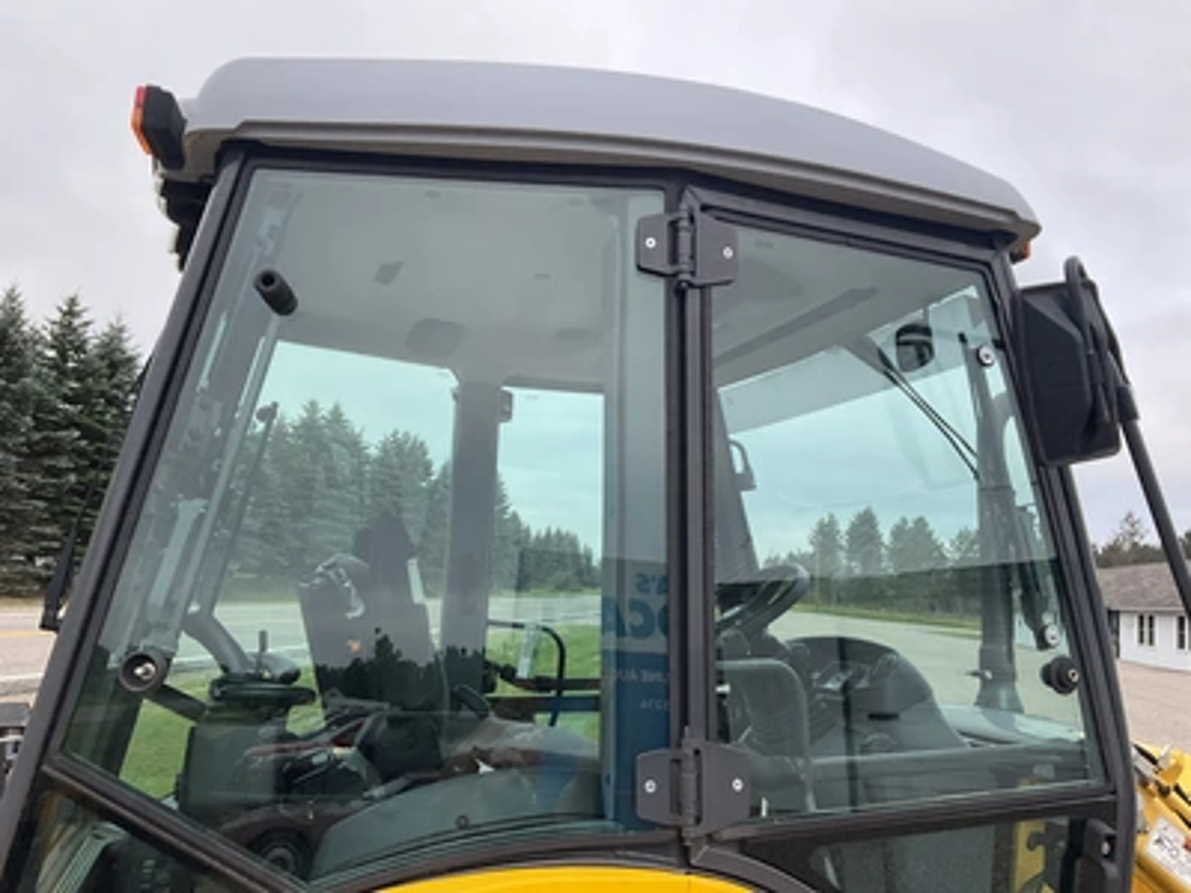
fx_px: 998
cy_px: 446
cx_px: 596
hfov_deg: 61.7
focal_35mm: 29
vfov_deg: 48.2
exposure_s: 1/461
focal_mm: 3
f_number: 1.8
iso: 25
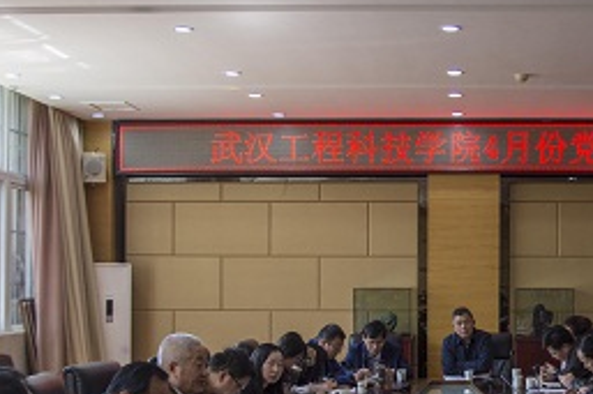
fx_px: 1152
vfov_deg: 19.3
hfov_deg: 28.1
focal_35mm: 70
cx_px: 494
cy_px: 298
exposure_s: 1/125
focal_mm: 24
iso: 400
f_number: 4.5
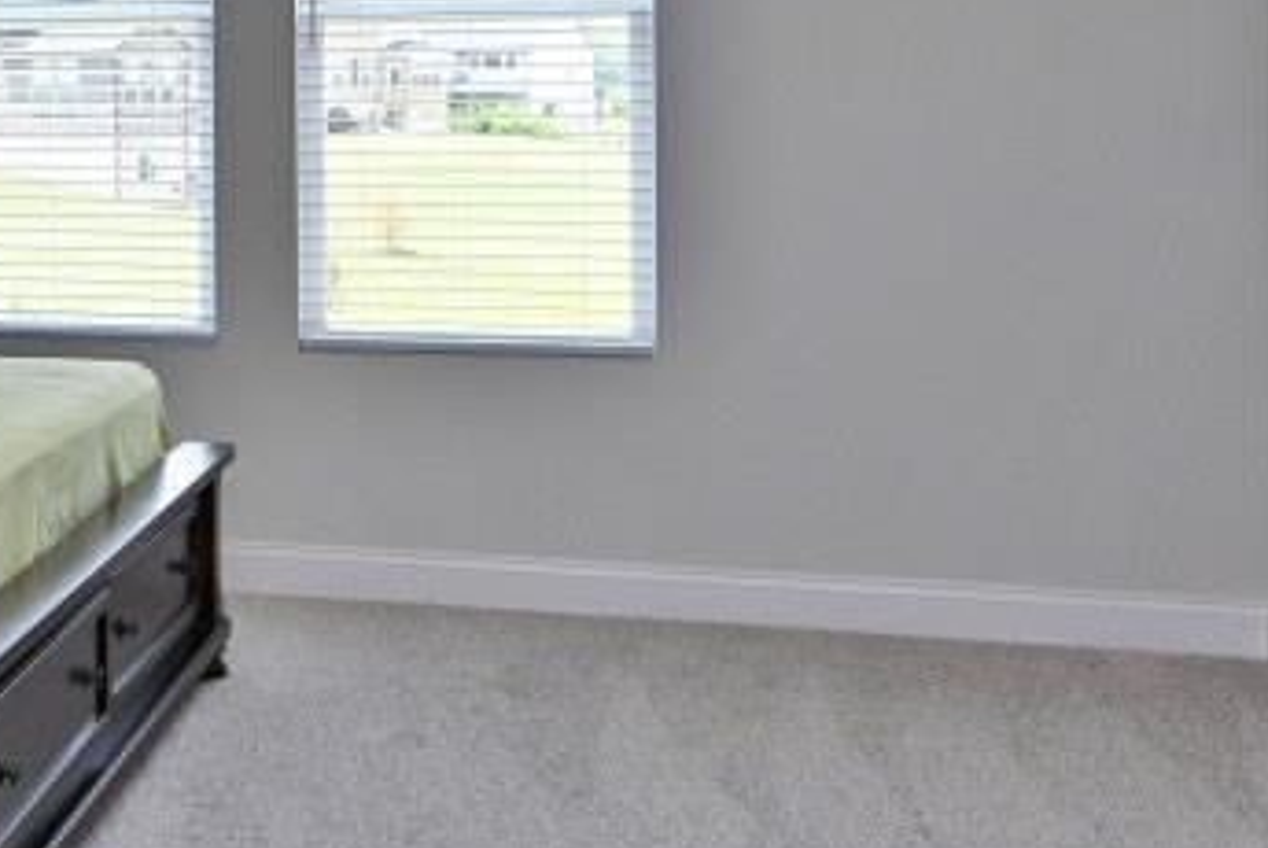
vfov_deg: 21.6
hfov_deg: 30.1
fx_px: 2150
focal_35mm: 61
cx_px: -63
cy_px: 29
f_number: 5.6
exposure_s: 1/125
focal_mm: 14
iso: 200
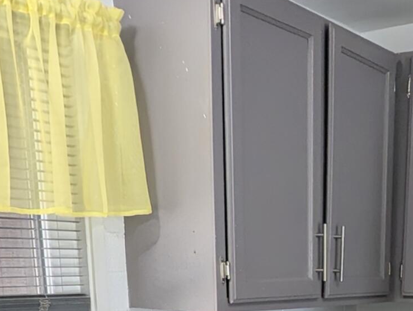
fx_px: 777
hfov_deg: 28.9
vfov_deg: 19.4
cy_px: 482
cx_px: 349
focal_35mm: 65
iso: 43
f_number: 2.2
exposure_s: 1/30
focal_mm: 2.35
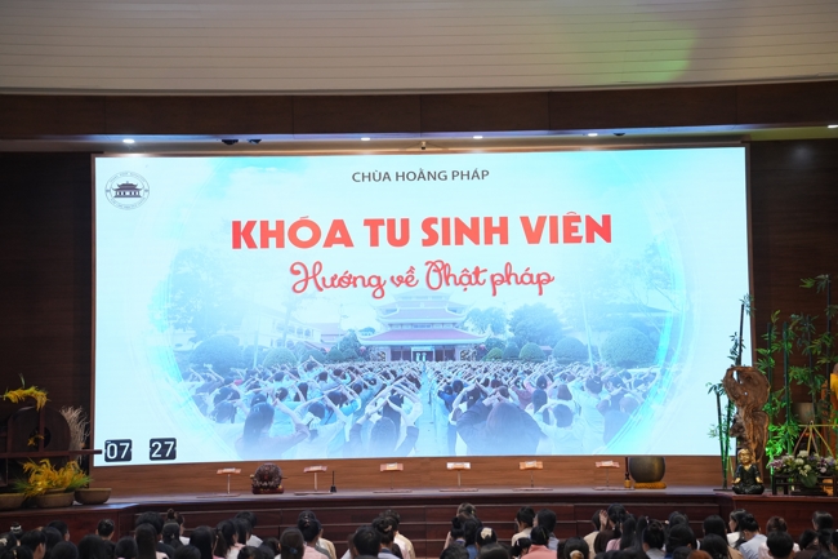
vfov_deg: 18.7
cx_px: 419
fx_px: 1699
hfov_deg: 27.7
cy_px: 280
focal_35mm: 73
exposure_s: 1/320
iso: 2500
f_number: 3.2
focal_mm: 73
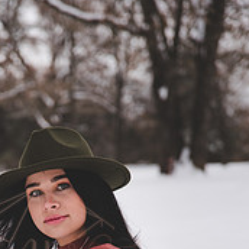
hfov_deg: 11.2
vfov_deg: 11.0
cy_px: 292
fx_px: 1270
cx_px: 42
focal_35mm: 156
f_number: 3.2
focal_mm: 70
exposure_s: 1/250
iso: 100
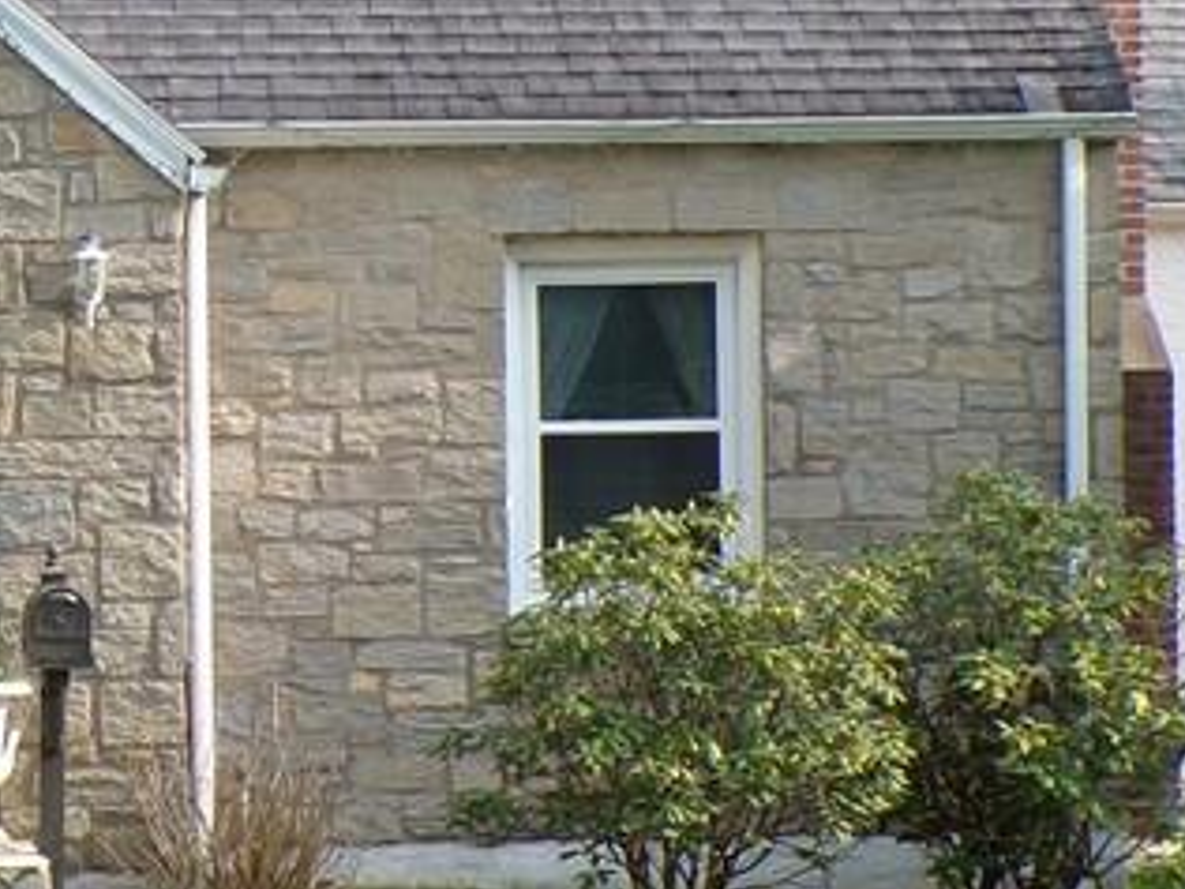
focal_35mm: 136
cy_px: 413
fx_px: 4656
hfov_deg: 14.3
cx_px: 56
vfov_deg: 10.9
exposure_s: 1/140
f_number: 5.1
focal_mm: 7.6
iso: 100
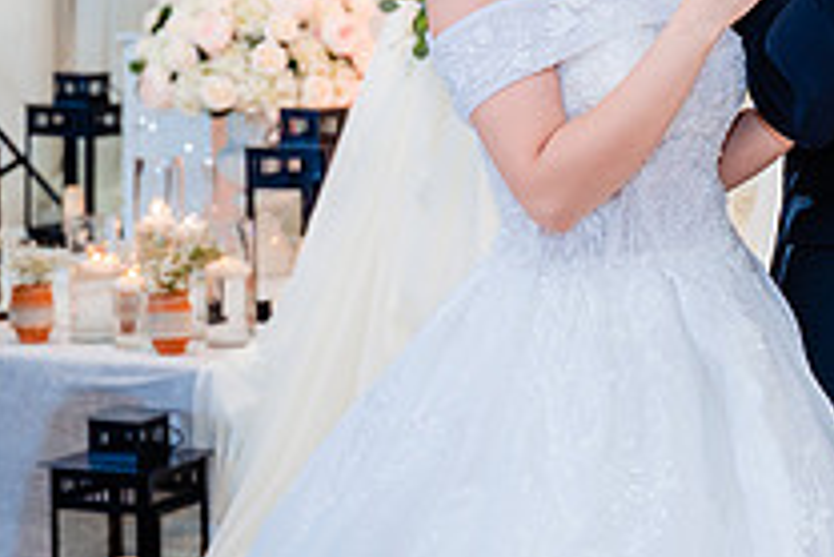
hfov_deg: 15.6
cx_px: 856
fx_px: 2990
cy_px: 71
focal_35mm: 129
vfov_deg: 10.6
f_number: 3.5
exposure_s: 1/160
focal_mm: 39
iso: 800
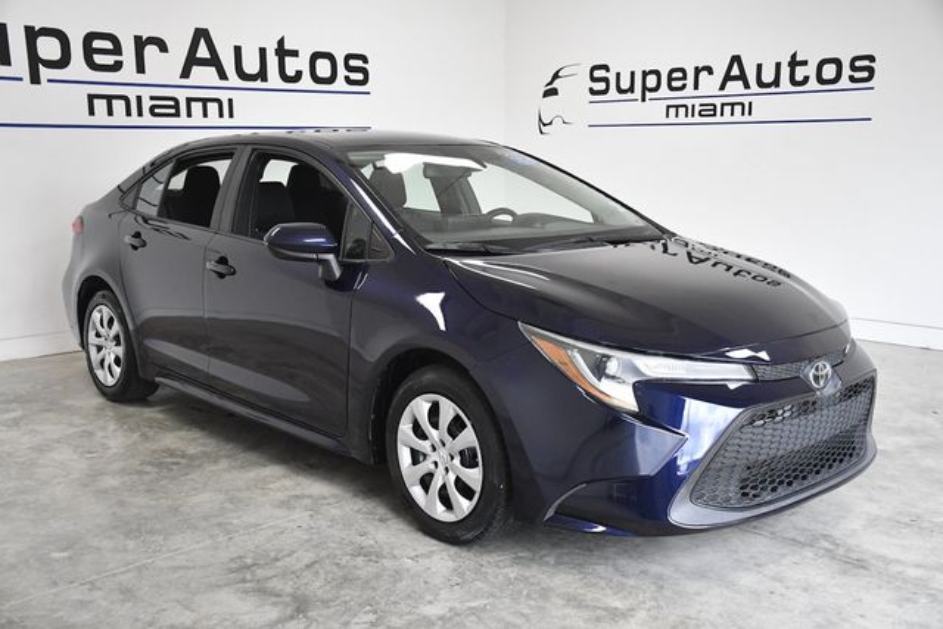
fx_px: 943
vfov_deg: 36.9
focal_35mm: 36
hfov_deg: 53.1
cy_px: 314
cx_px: 472
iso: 2500
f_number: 3.8
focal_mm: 24
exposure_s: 1/1250
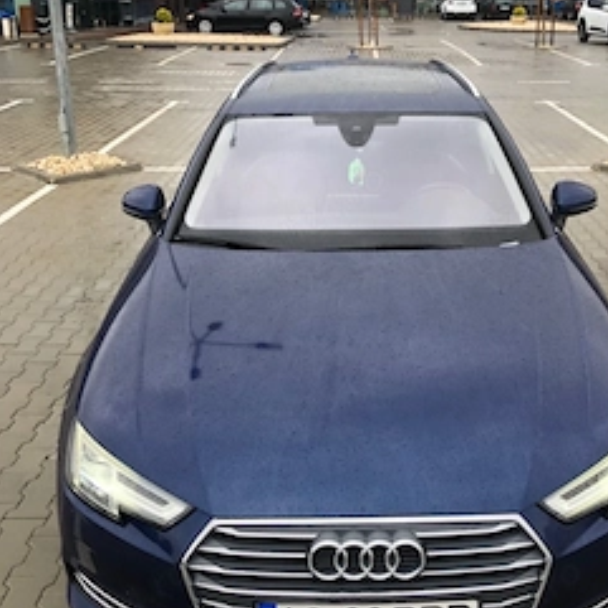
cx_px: 353
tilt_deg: -16.9
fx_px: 815
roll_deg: +0.5
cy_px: 260
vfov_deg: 40.8
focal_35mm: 41
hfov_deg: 40.8
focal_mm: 4
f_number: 1.8
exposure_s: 1/190
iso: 25
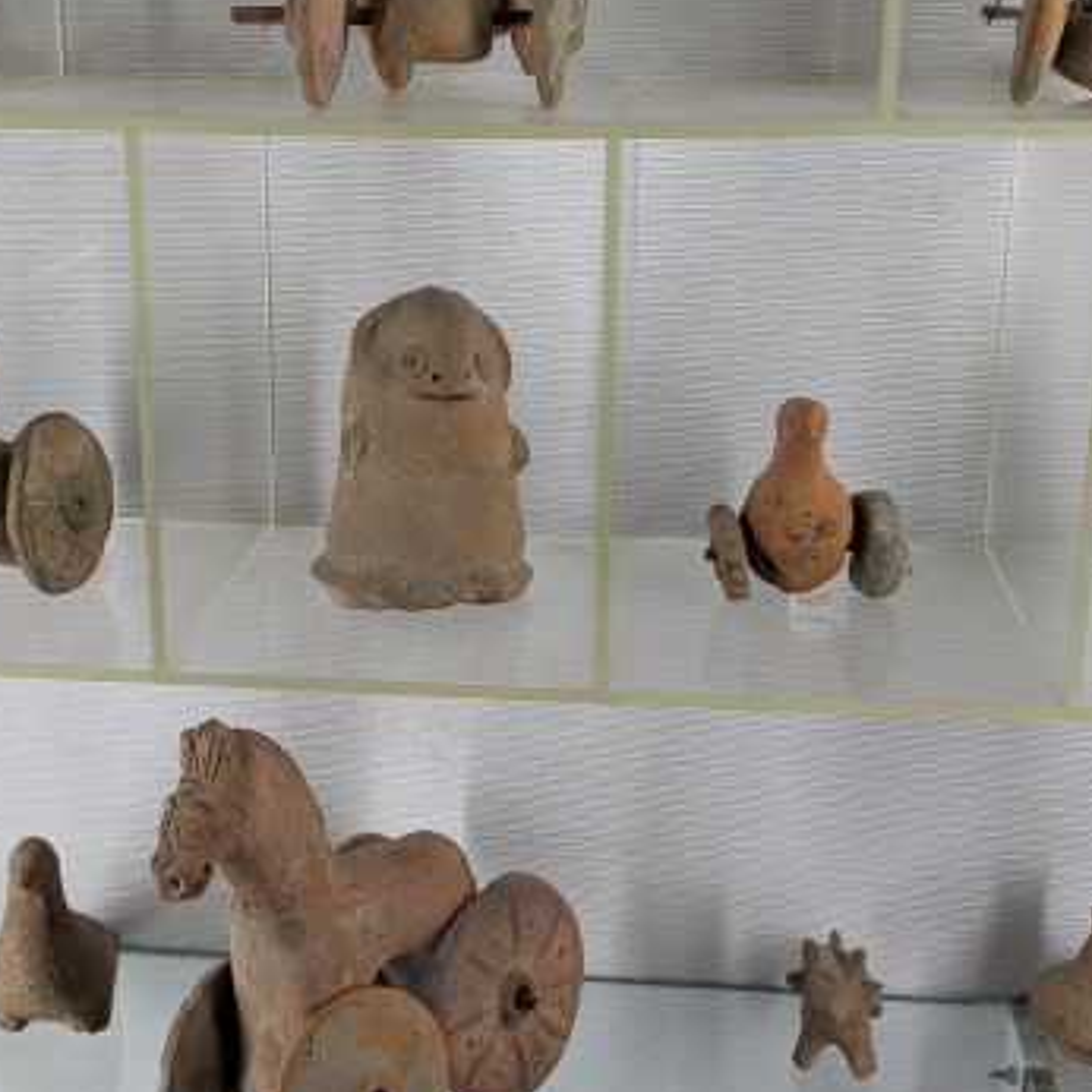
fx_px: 1892
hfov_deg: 32.1
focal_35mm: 53
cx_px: 459
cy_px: 532
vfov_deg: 32.2
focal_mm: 4.38
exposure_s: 1/33.3
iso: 68
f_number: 1.73
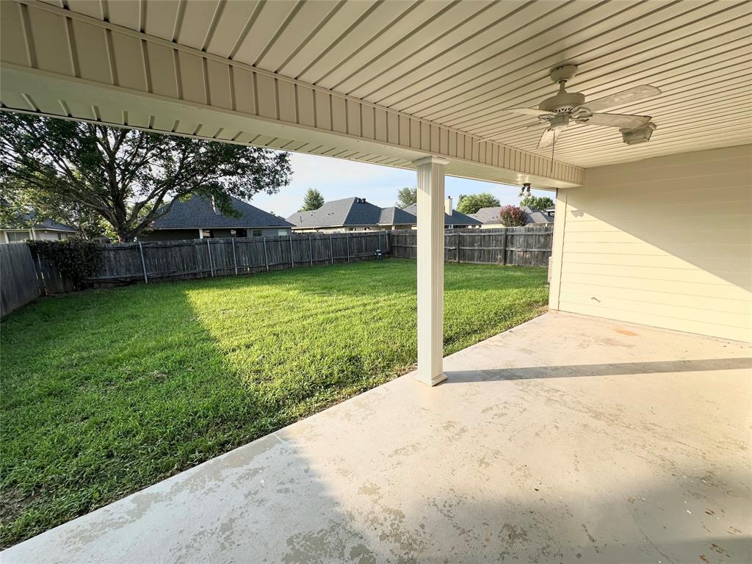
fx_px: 304
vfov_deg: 85.7
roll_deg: +1.2
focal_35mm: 14
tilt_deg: -10.0
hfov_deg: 102.1
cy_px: 282
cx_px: 376
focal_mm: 2.22
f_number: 2.2
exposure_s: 1/729
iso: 50
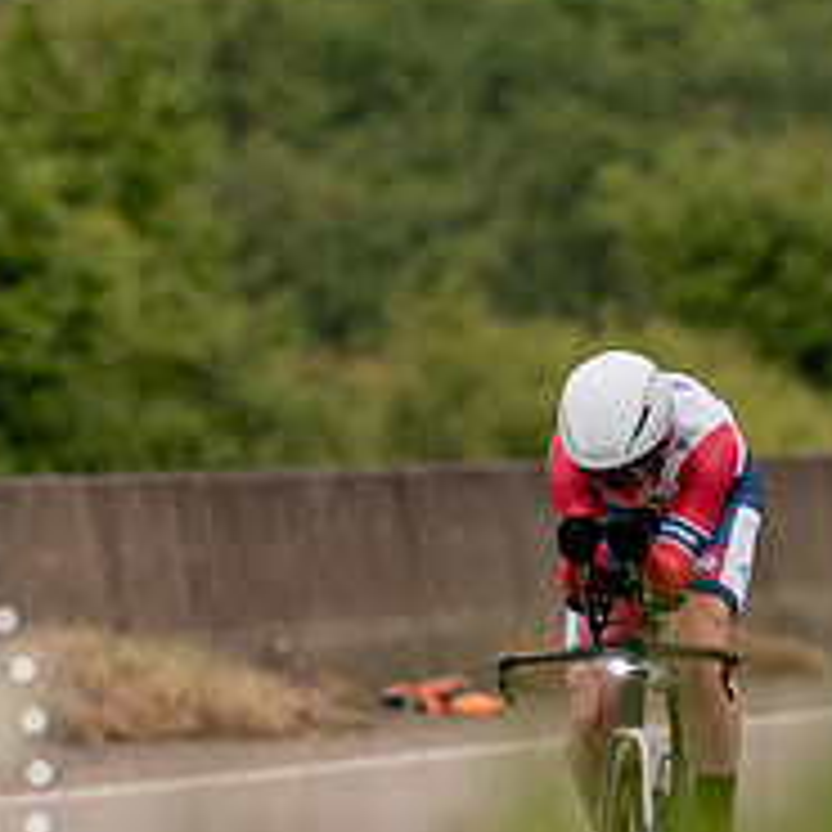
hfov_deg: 1.7
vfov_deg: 1.7
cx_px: 664
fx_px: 28253
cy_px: 599
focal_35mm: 1039
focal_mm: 200
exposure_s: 1/1000
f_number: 3.5
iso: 320
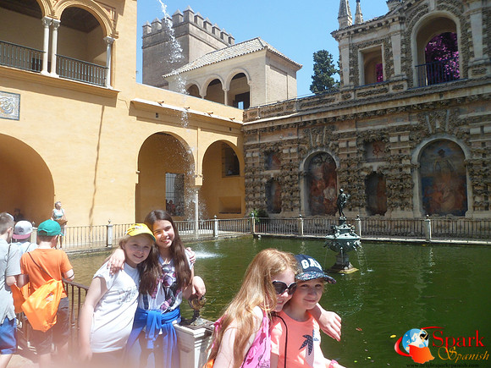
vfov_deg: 53.1
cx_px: 246
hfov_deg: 67.3
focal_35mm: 26
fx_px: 369
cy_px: 184
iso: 80
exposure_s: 1/750
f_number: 3.3
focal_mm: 4.9
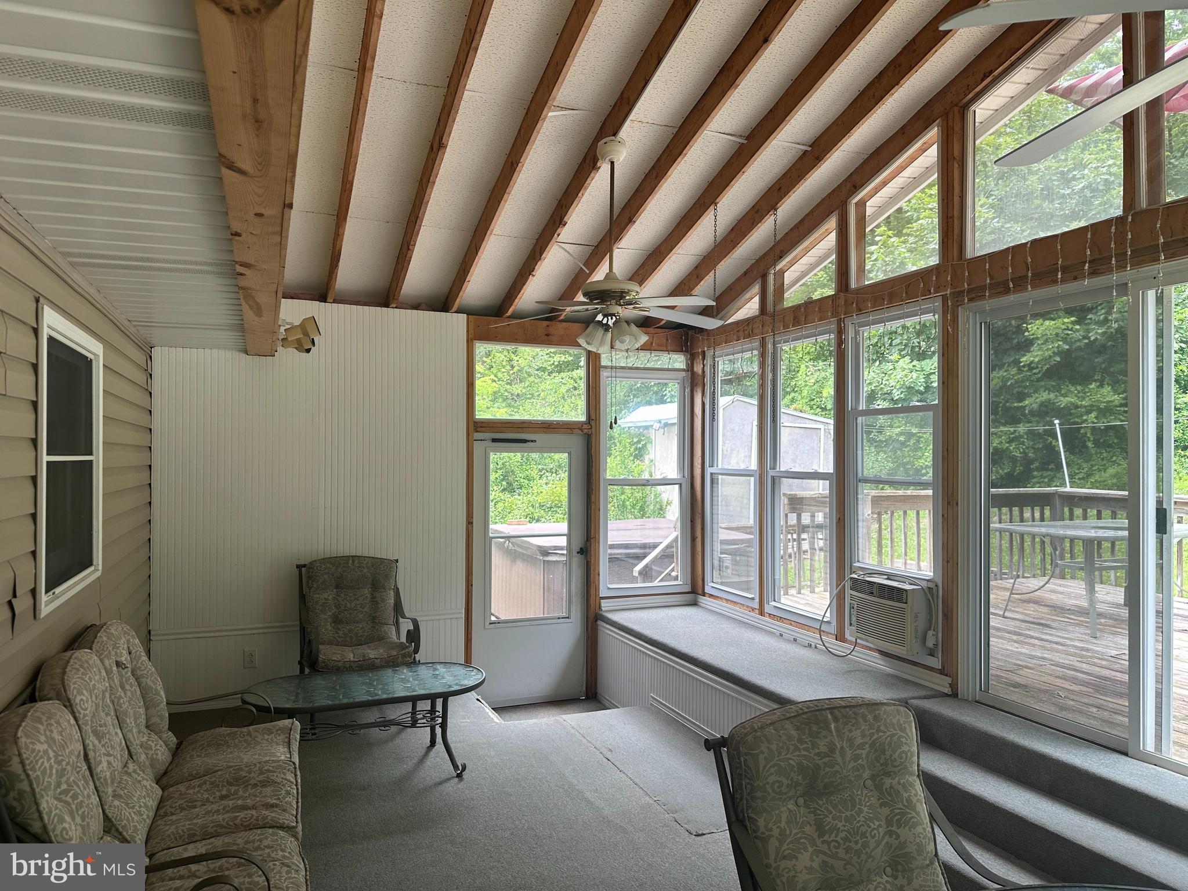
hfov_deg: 71.6
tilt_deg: +1.0
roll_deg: -0.4
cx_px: 594
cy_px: 446
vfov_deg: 56.8
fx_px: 824
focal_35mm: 24
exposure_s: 1/121
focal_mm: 6.86
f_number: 1.78
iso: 64
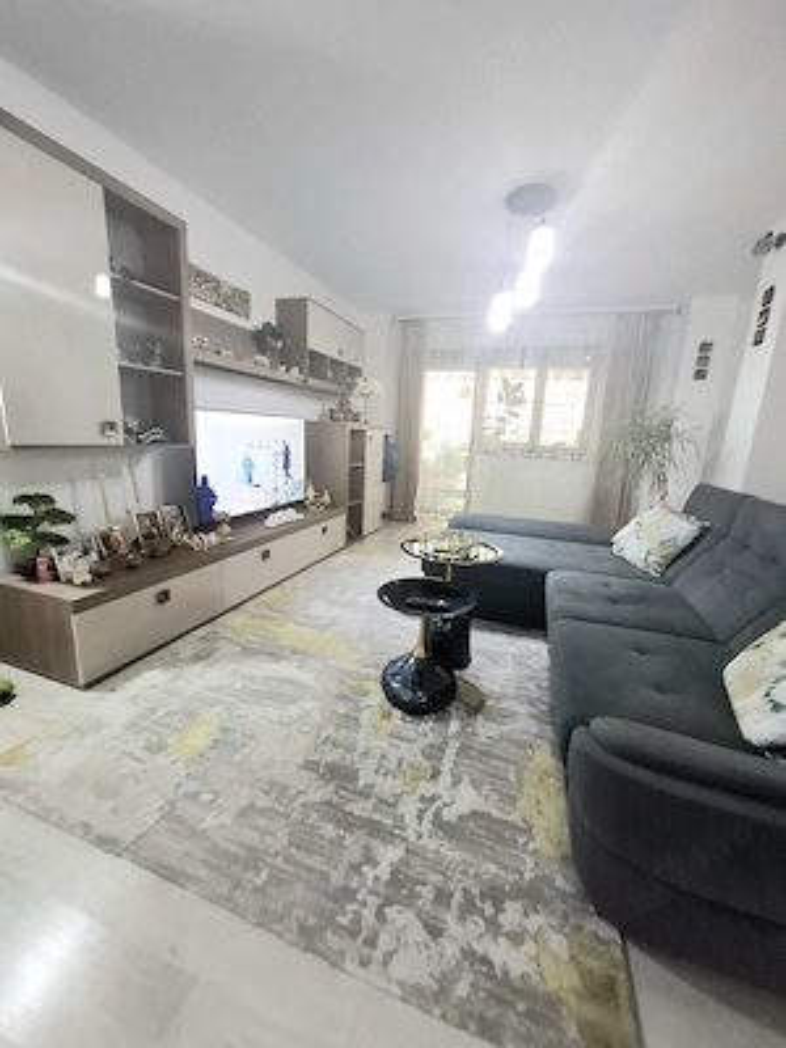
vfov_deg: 106.2
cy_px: 524
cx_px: 393
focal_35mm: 13
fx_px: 394
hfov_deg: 89.9
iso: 160
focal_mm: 1.74
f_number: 2.2
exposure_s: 1/25
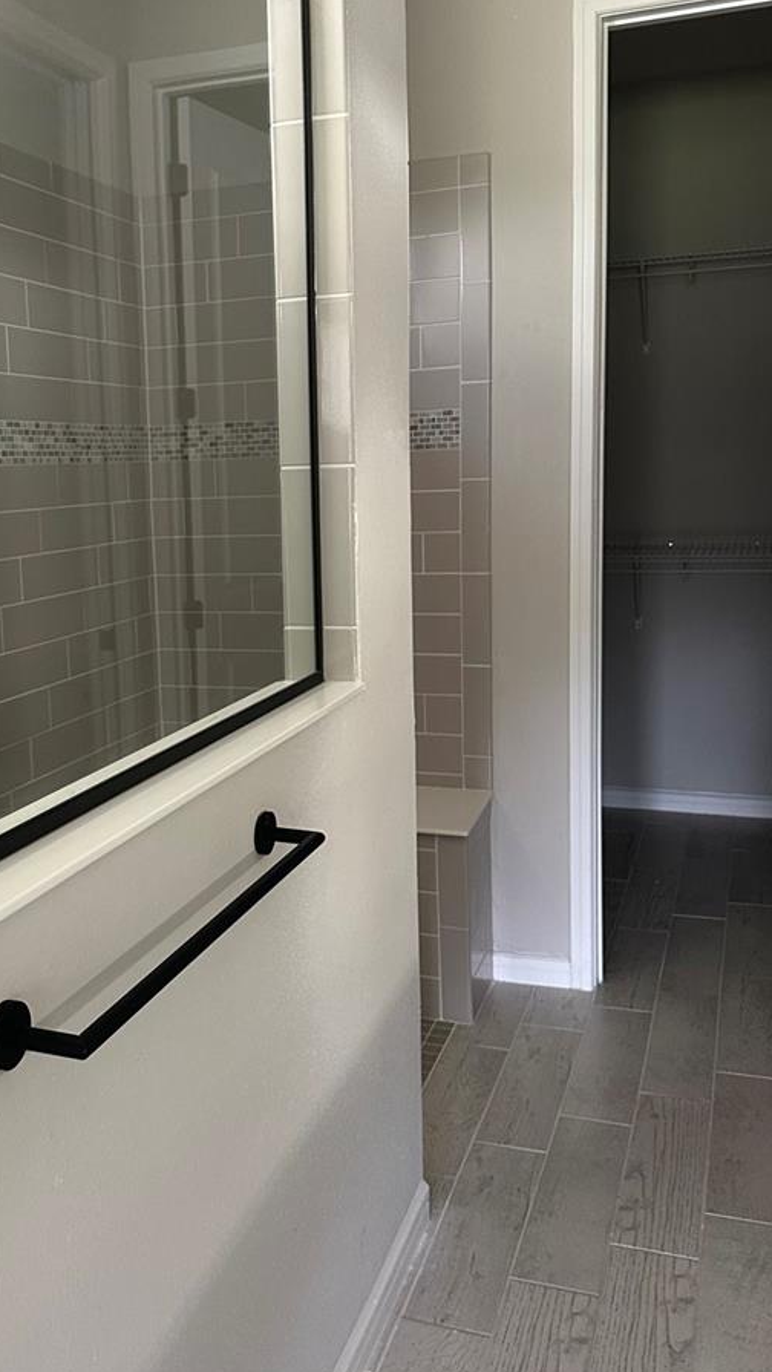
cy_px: 645
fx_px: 1274
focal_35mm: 35
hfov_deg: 33.2
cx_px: 214
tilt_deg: -6.1
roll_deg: +0.8
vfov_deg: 56.6
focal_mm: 6.86
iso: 320
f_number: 1.78
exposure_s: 1/60
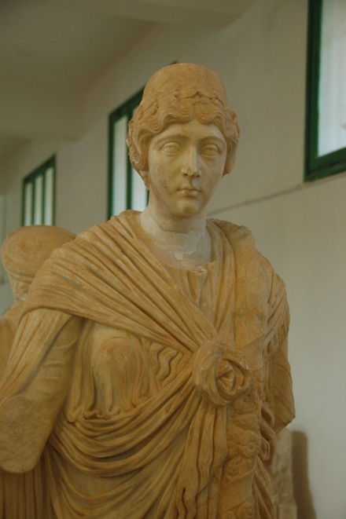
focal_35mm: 75
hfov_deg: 18.2
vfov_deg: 27.0
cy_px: 260
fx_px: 1082
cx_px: 173
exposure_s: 1/40
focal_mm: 50
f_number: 4.8
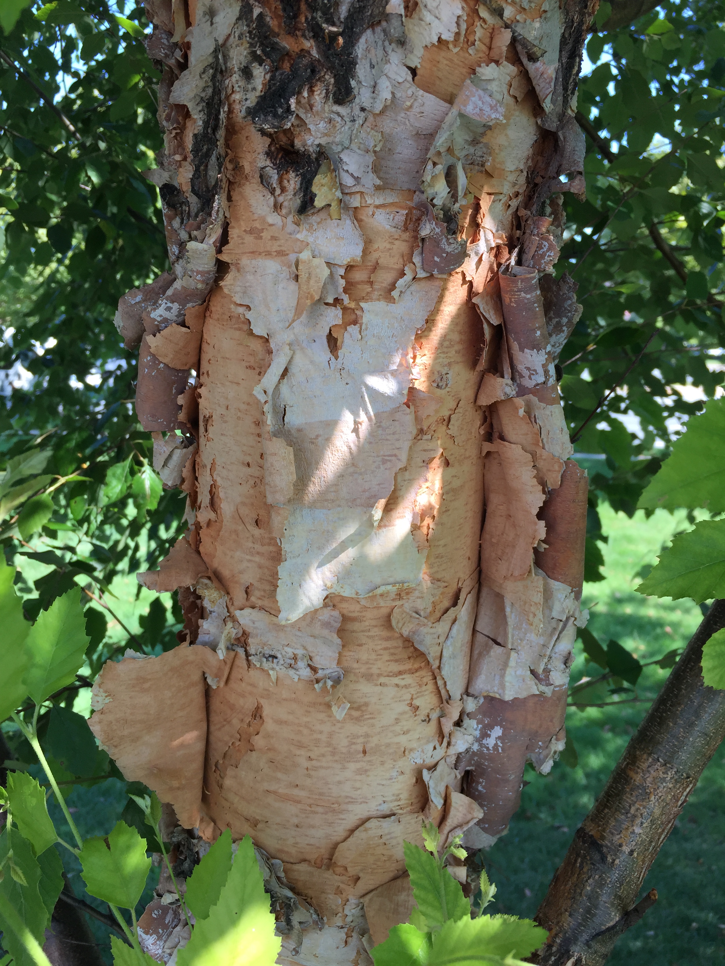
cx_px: 362
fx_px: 810
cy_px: 483
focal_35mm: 29
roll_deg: +0.3
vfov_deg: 61.7
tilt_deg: -9.2
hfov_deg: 48.2
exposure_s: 1/327
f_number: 2.2
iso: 32
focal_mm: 4.15
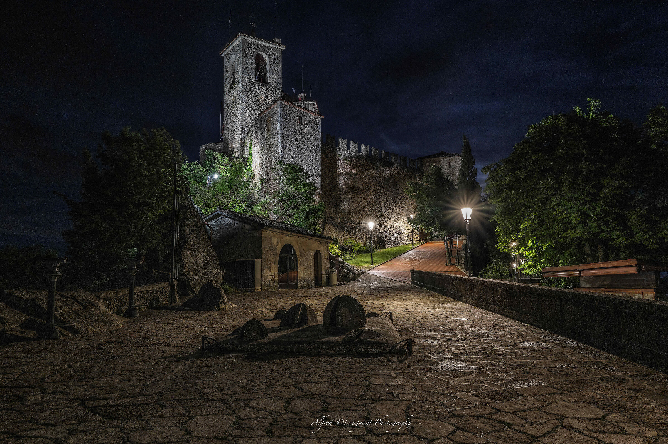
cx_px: 334
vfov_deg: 46.3
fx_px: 519
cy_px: 222
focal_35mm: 28
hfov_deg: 65.5
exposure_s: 8
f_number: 13
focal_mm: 28
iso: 200
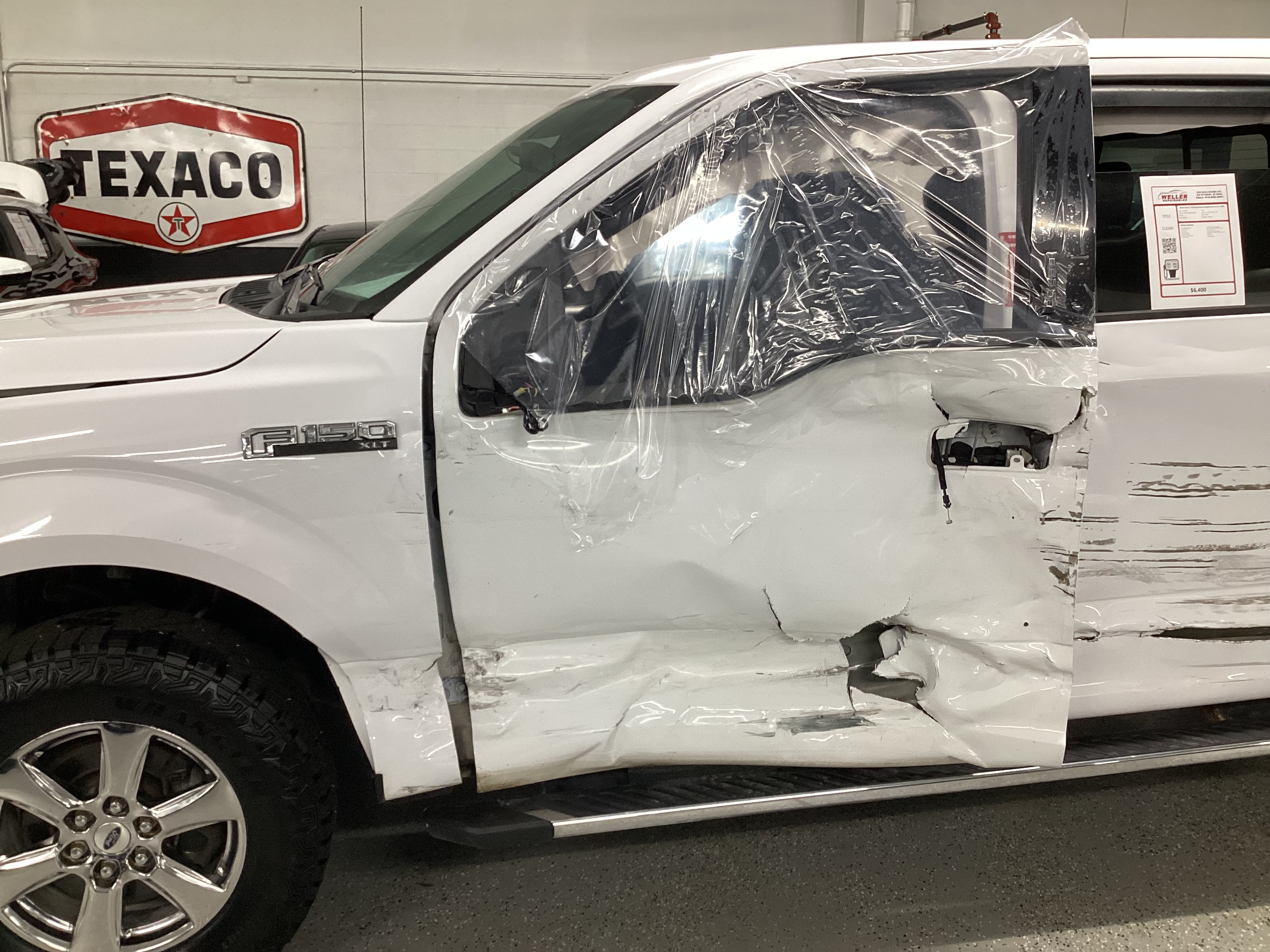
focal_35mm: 31
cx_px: 635
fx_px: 1137
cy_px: 476
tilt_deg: -14.8
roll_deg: -0.4
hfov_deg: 58.4
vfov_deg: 45.4
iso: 125
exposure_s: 1/50
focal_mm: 3.3
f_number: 2.4
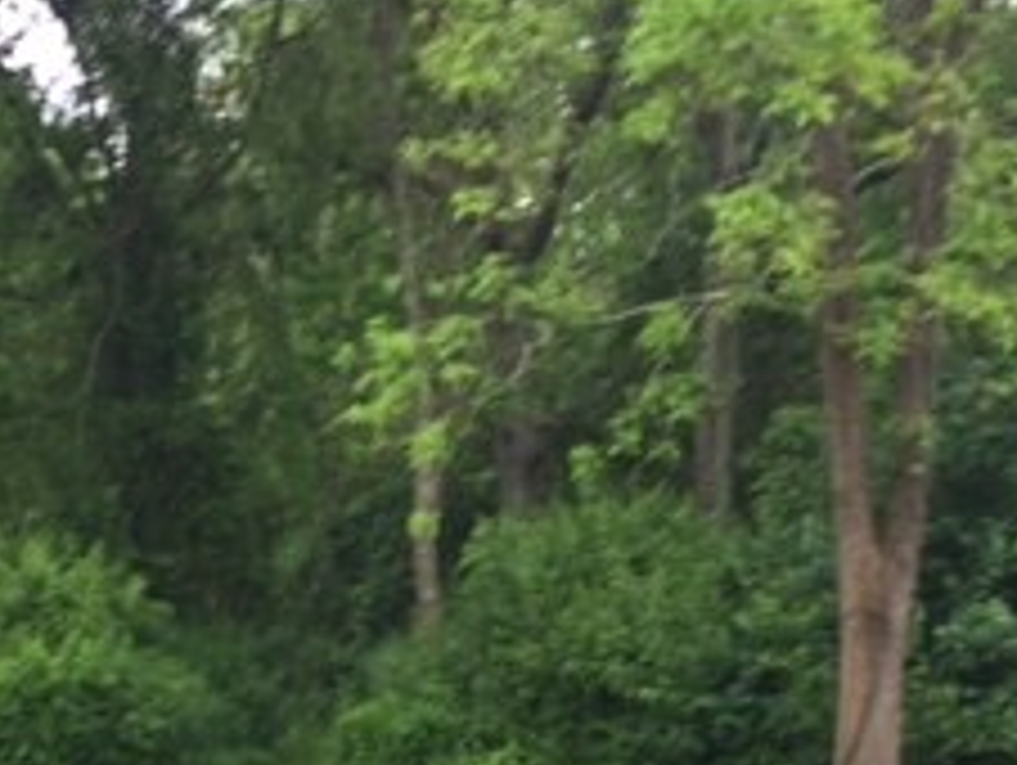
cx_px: 356
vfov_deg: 17.9
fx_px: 2412
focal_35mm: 82
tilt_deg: -5.5
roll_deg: +0.8
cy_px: 590
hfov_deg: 23.7
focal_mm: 4.15
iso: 32
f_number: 2.2
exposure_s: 1/60
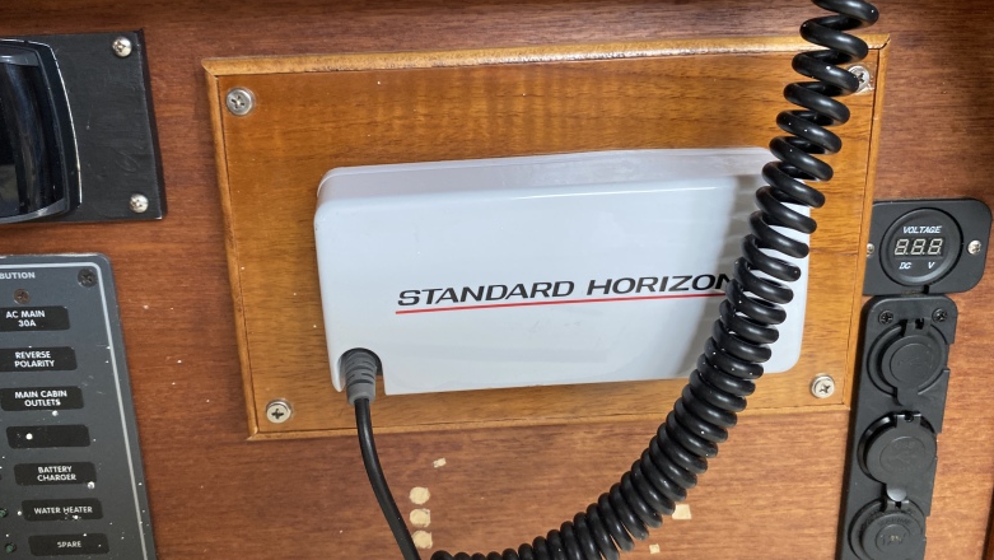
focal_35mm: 29
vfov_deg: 40.1
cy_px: 225
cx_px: 493
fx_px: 765
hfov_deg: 66.0
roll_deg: +0.2
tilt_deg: -16.1
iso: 125
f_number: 1.8
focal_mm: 4.25
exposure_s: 1/101
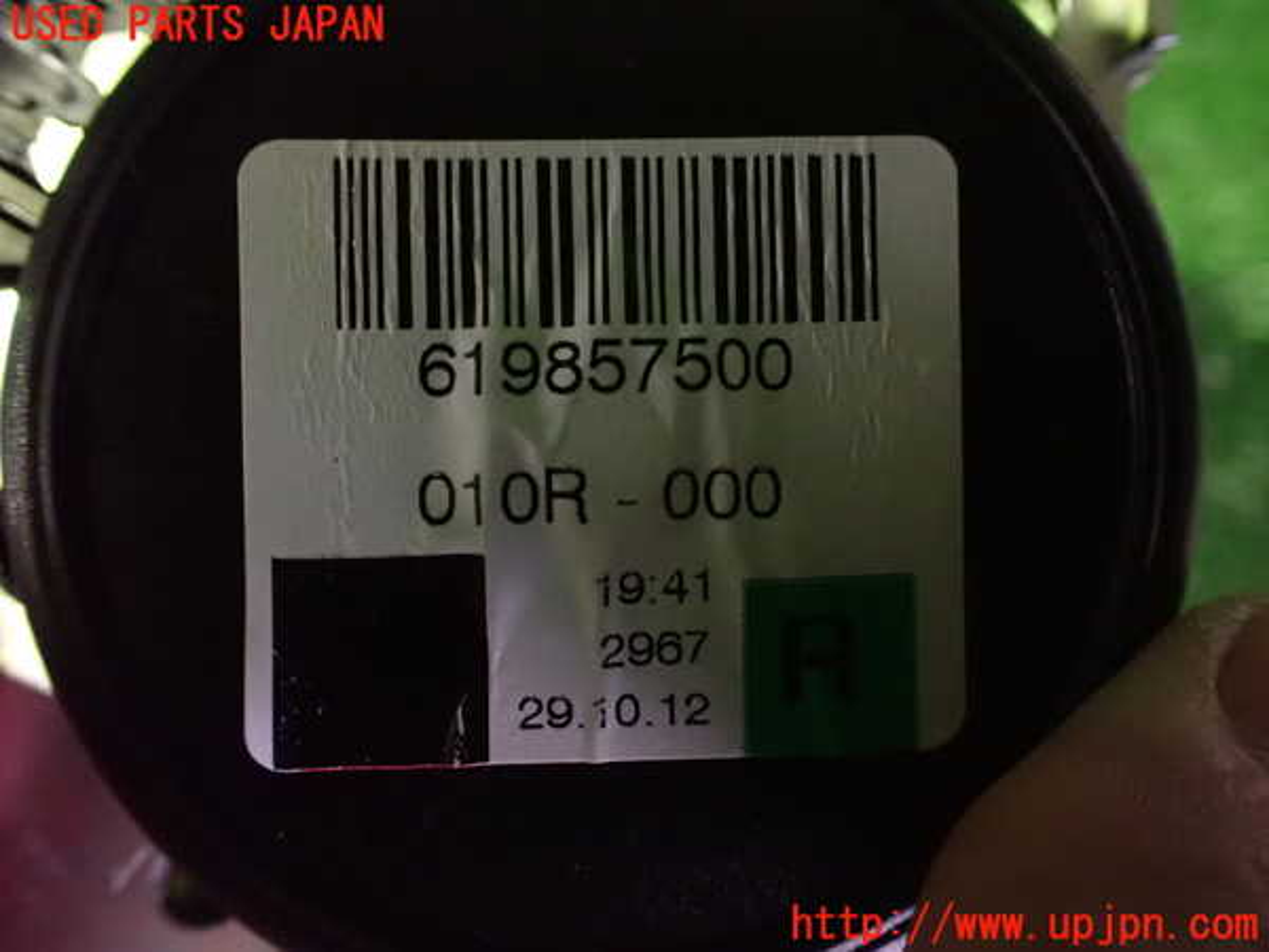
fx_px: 1100
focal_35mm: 30
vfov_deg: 46.8
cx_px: 634
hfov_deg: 60.0
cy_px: 476
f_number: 2.3
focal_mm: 5.4
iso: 1600
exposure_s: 1/20
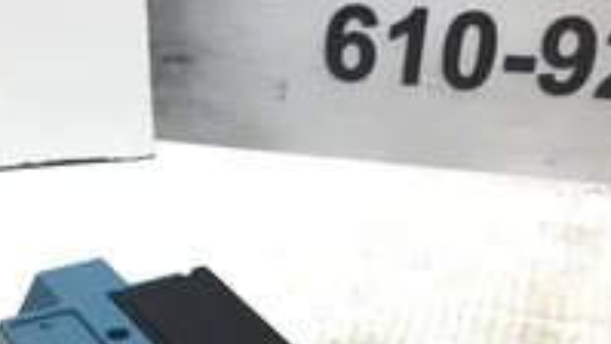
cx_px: 138
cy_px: 412
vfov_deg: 17.0
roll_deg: -0.2
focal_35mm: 68
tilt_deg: -34.8
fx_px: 1102
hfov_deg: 30.4
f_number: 2.4
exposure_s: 1/120
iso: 32
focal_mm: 3.3
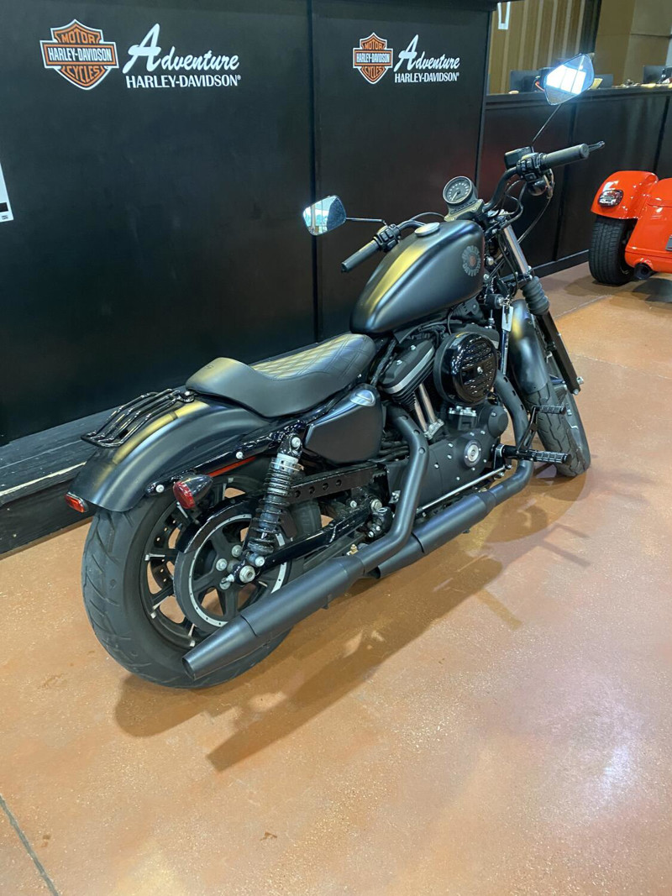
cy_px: 448
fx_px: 673
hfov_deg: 53.1
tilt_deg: -26.5
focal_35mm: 26
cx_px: 336
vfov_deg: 67.3
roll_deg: +0.5
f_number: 1.8
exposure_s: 1/60
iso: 500
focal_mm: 4.25
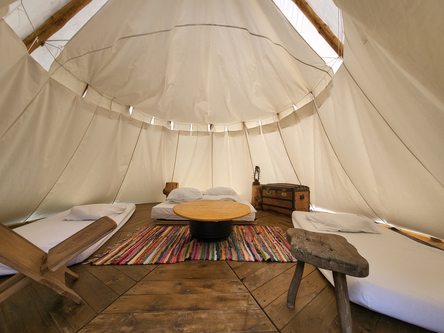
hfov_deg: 106.2
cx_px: 222
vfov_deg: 89.9
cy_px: 166
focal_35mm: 13
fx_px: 167
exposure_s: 1/100
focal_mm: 1.74
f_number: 2.2
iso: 32
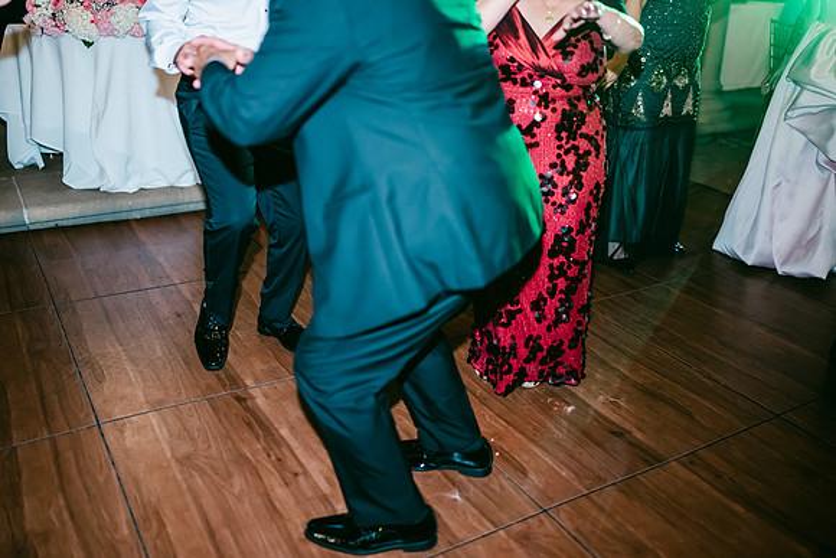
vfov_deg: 37.9
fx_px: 813
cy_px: 279
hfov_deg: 54.4
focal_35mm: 35
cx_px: 418
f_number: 1.2
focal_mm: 35
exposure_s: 1/125
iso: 1600
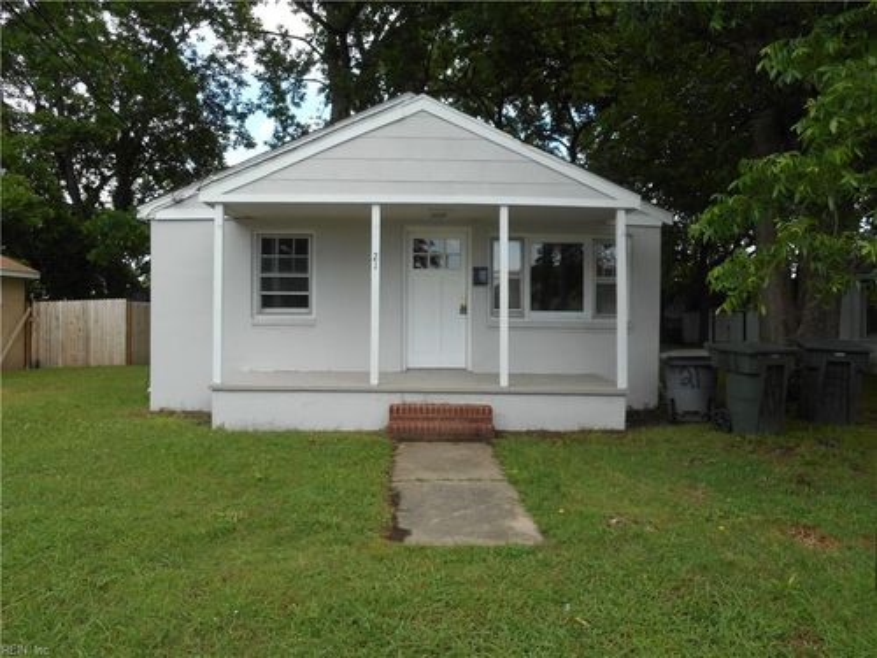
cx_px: 438
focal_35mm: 29
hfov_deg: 61.7
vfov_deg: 48.2
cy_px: 329
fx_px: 735
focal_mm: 5.2
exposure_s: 1/250
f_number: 4
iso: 80
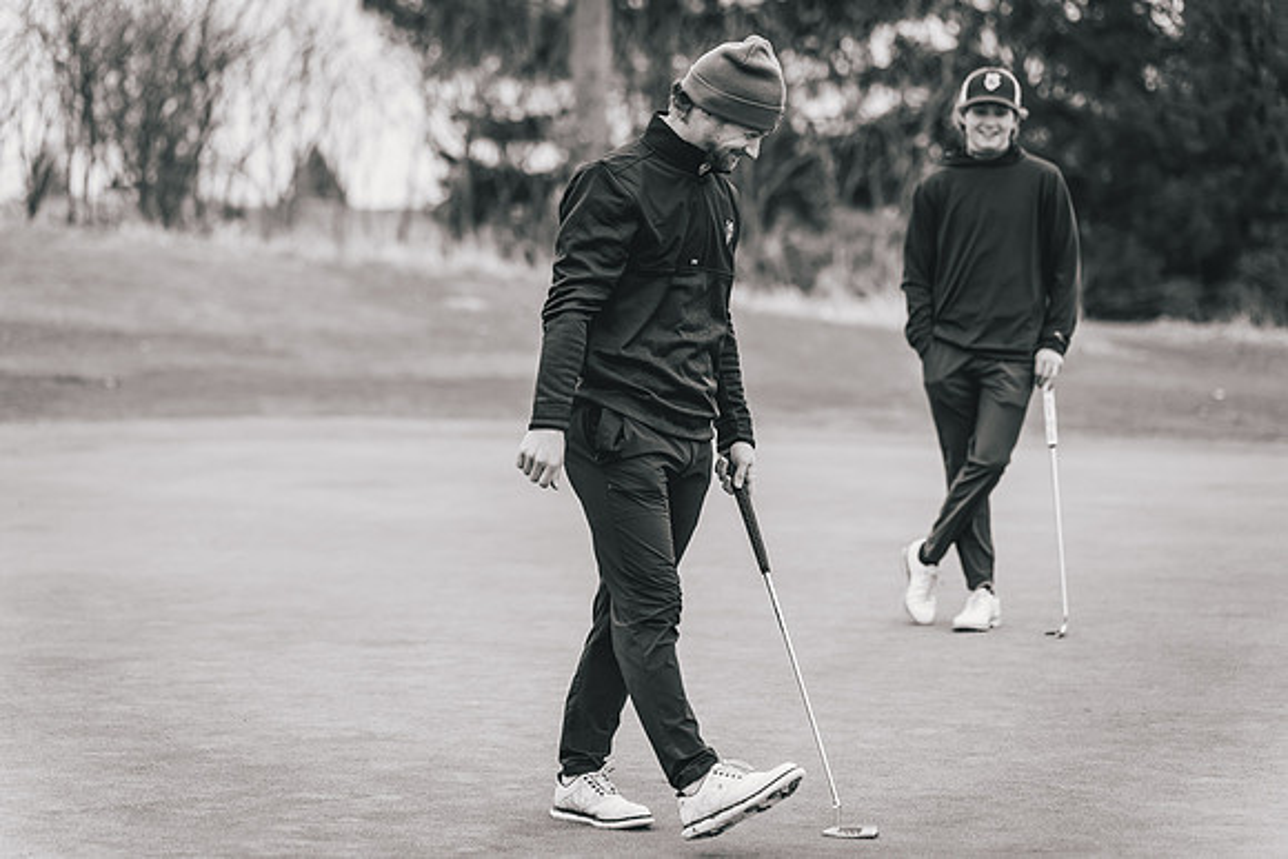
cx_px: 644
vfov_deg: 12.2
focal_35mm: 113
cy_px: 430
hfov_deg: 18.1
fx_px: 4037
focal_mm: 107
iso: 640
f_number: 2.8
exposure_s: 1/4000
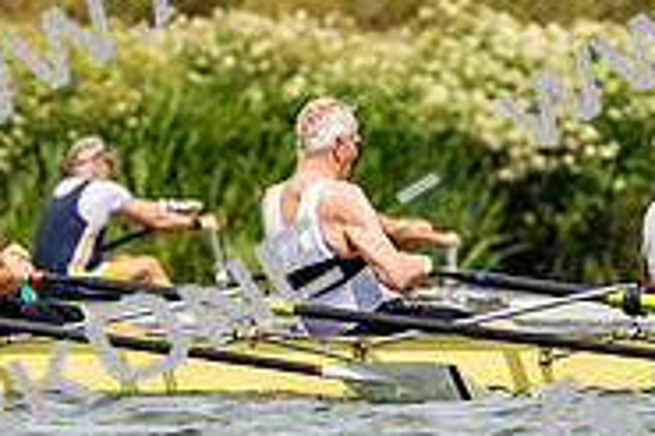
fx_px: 22486
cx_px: 237
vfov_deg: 1.1
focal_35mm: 1237
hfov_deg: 1.7
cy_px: 207
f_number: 6.3
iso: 250
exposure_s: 1/2000
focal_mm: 394
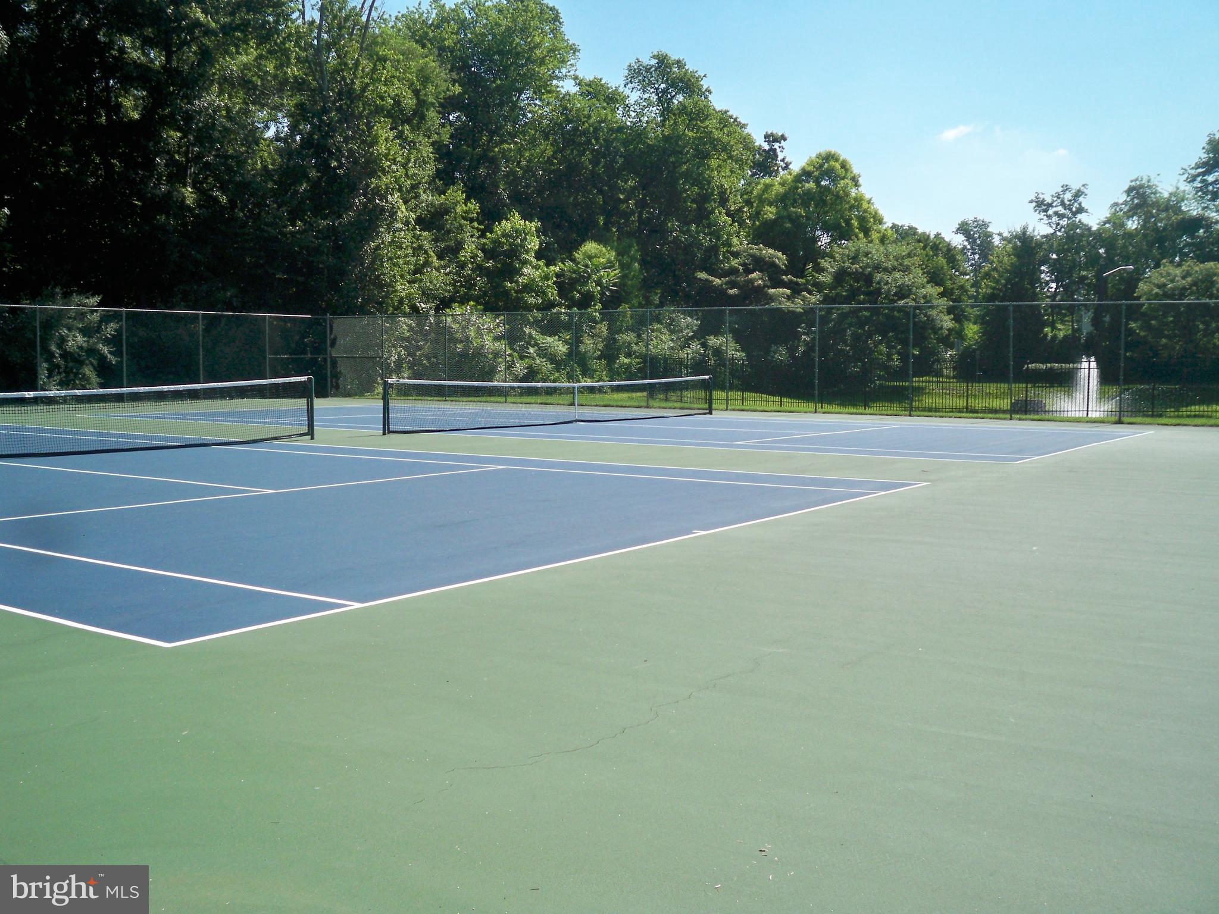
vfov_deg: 40.7
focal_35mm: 35
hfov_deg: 52.6
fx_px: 1233
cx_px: 610
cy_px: 457
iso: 80
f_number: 4.7
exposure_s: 1/640
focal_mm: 6.3
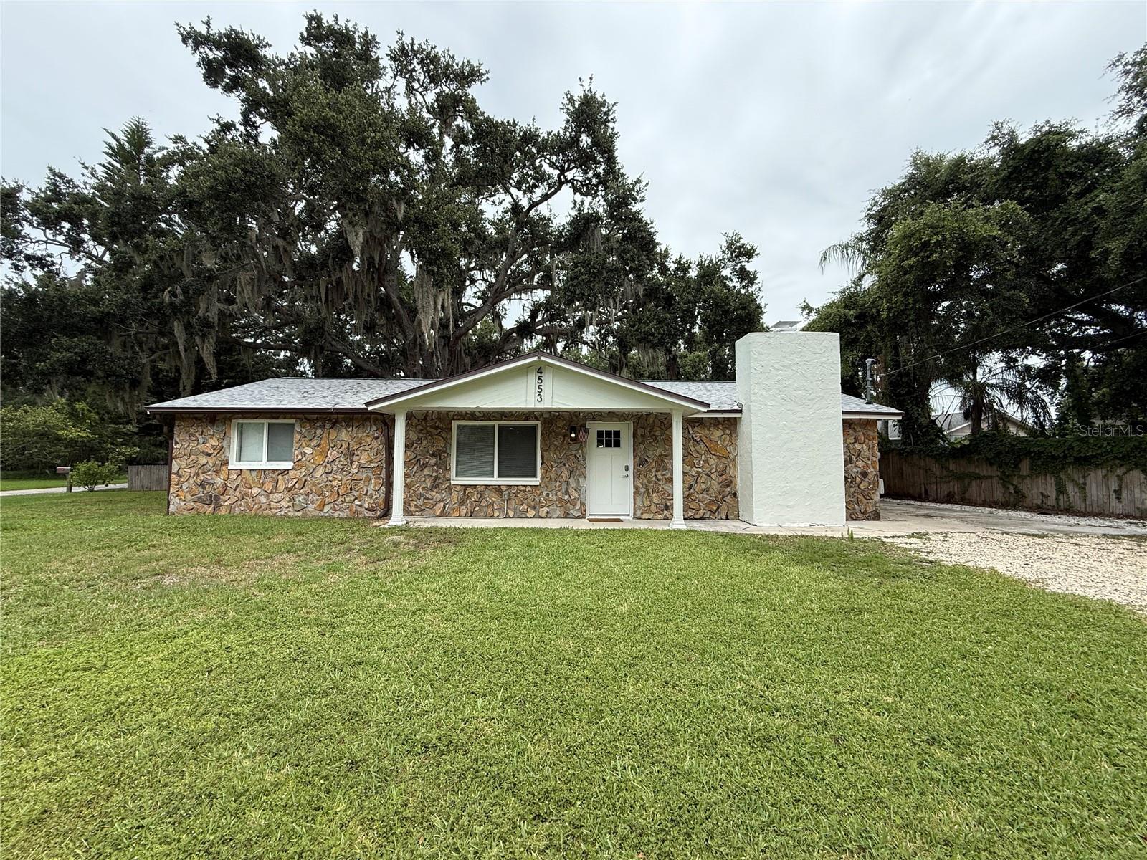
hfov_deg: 102.1
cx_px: 574
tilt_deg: +5.2
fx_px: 464
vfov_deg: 85.7
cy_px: 430
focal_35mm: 14
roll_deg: -0.2
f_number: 2.2
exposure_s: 1/1534
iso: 64
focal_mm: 2.22
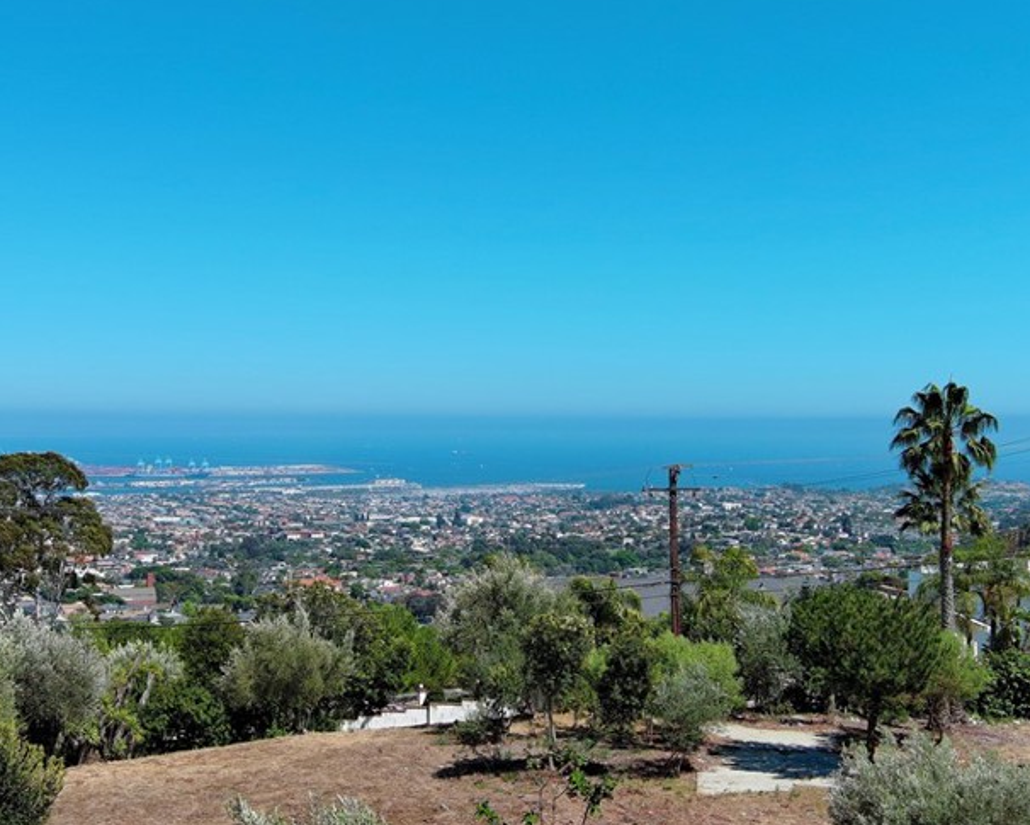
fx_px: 1402
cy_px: 351
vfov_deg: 32.7
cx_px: 449
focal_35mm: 46
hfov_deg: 40.3
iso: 101
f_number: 2.8
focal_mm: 10.57
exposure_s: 1/1587
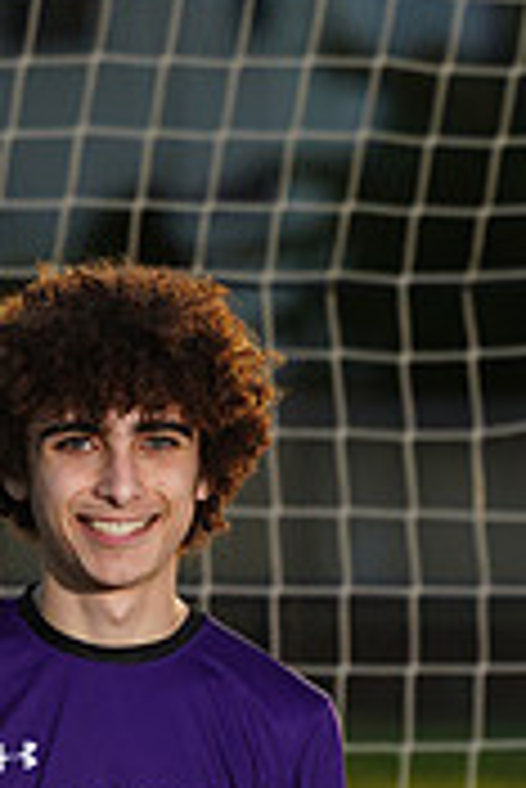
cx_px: -2
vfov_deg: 2.3
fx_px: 19838
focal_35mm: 907
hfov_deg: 1.5
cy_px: 1216
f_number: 7.1
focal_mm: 274
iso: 100
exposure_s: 1/200
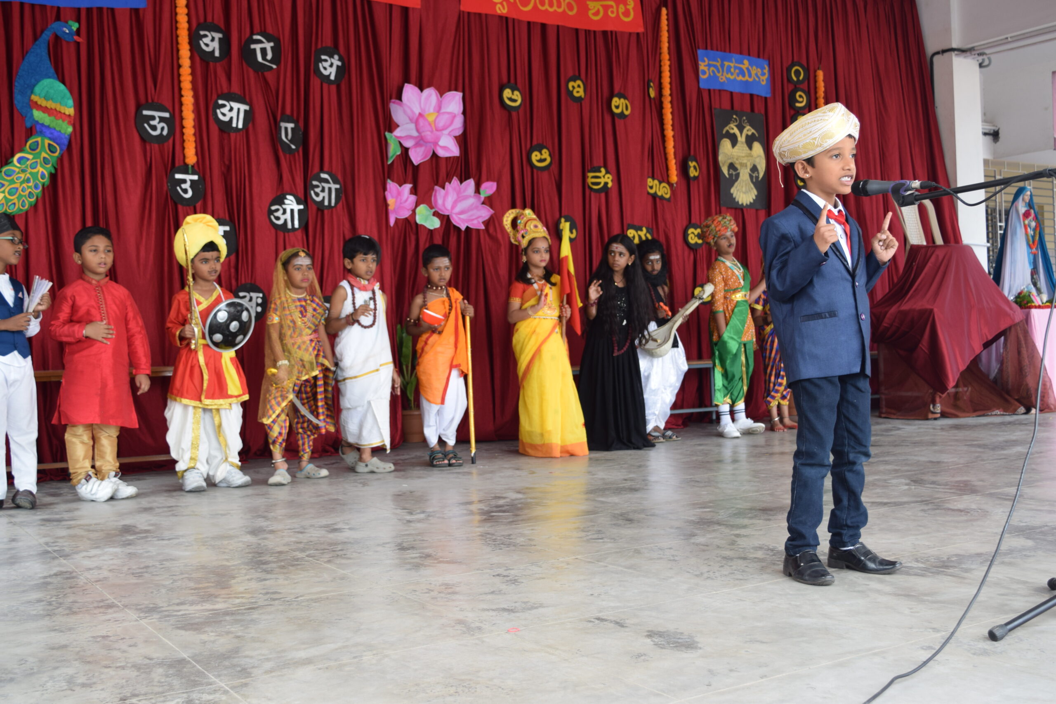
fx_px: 1188
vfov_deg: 33.0
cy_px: 352
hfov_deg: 47.9
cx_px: 528
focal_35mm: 40
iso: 280
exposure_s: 1/125
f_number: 5.6
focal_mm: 27
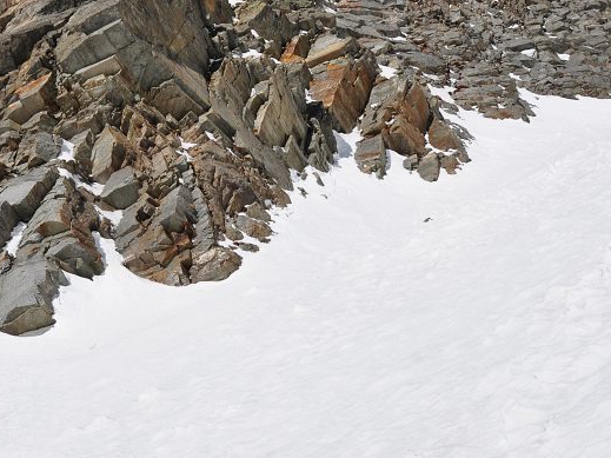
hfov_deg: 37.6
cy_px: 161
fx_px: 882
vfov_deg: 28.9
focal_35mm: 50
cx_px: 181
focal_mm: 18
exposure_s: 1/500
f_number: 13
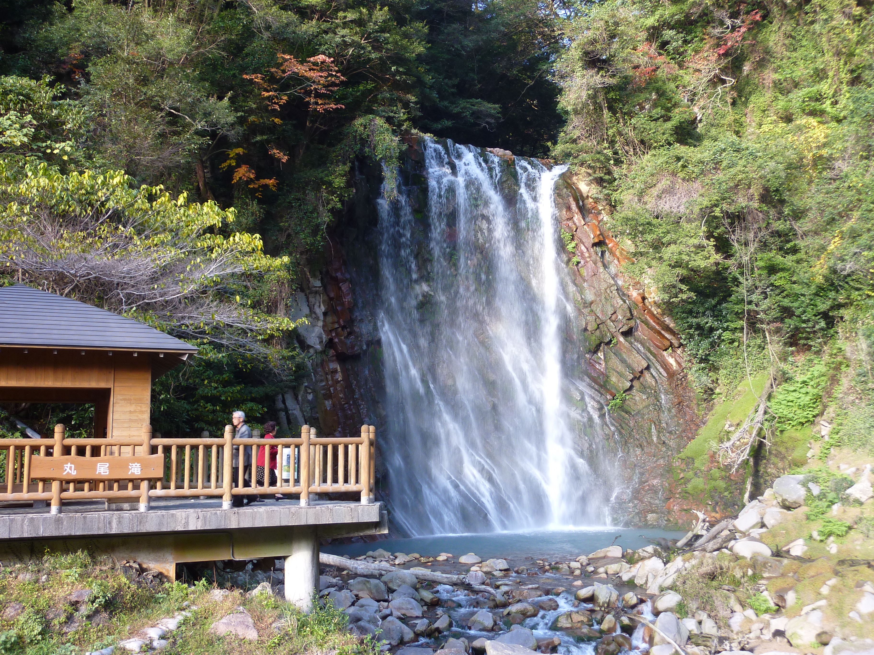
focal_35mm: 35
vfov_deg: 40.7
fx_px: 884
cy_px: 328
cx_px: 437
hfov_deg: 52.6
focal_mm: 5.7
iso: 80
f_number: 3.5
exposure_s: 1/50
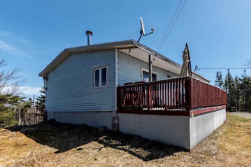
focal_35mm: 18
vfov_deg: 67.4
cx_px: 147
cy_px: 81
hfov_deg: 89.1
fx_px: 126
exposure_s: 1/200
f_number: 11
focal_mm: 10
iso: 200
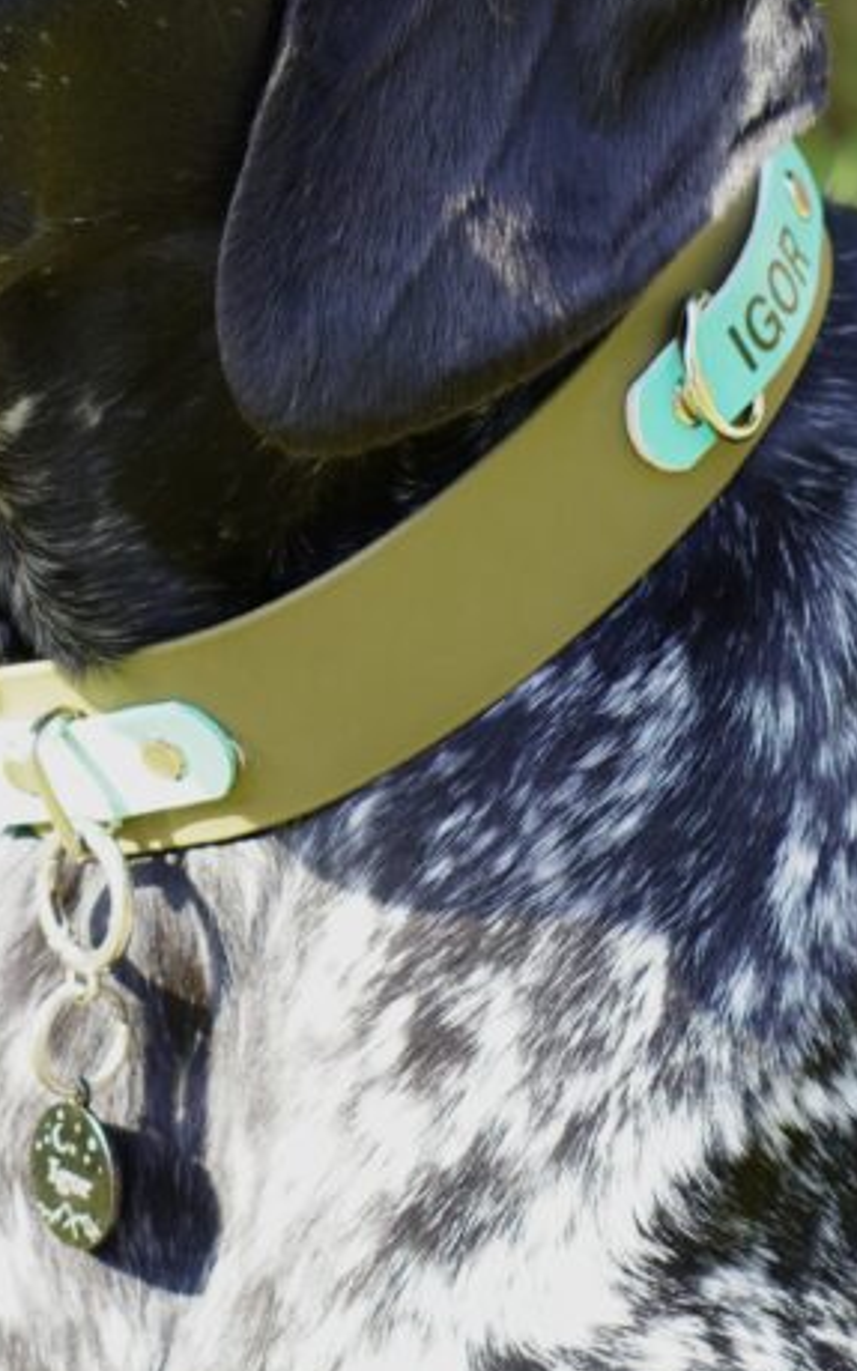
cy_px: 161
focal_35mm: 191
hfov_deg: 6.9
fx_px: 7135
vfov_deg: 10.9
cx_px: 166
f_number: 4
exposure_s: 1/80
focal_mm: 50
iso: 100
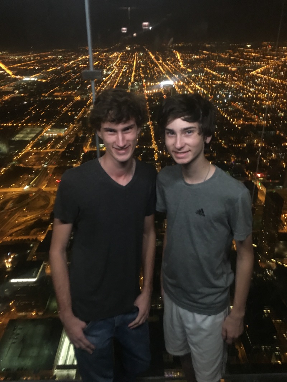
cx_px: 144
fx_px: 320
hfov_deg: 48.2
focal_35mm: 29
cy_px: 191
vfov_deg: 61.6
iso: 400
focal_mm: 4.15
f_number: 2.2
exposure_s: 1/15
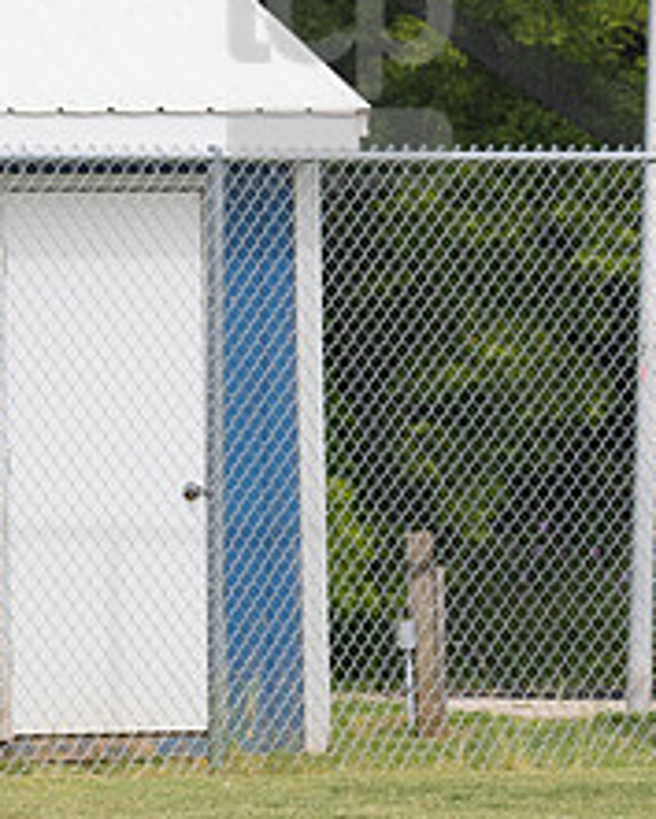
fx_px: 17874
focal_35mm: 737
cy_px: 571
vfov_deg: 2.6
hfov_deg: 2.1
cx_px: -185
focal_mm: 200
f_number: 5.6
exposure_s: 1/1600
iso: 320
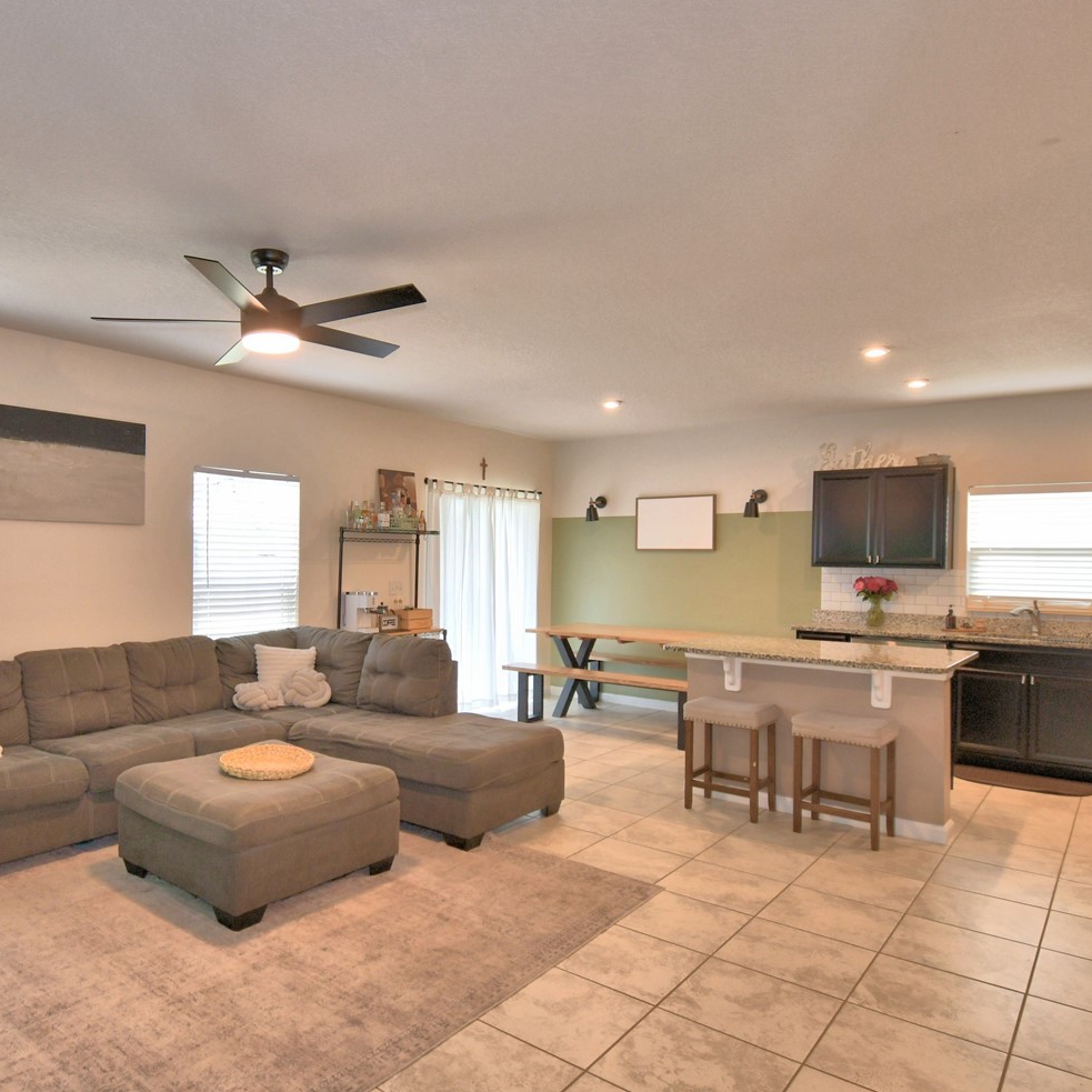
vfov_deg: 69.6
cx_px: 428
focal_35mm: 22
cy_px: 567
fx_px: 785
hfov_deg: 68.8
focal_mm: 10
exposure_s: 1/30
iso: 220
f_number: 4.5
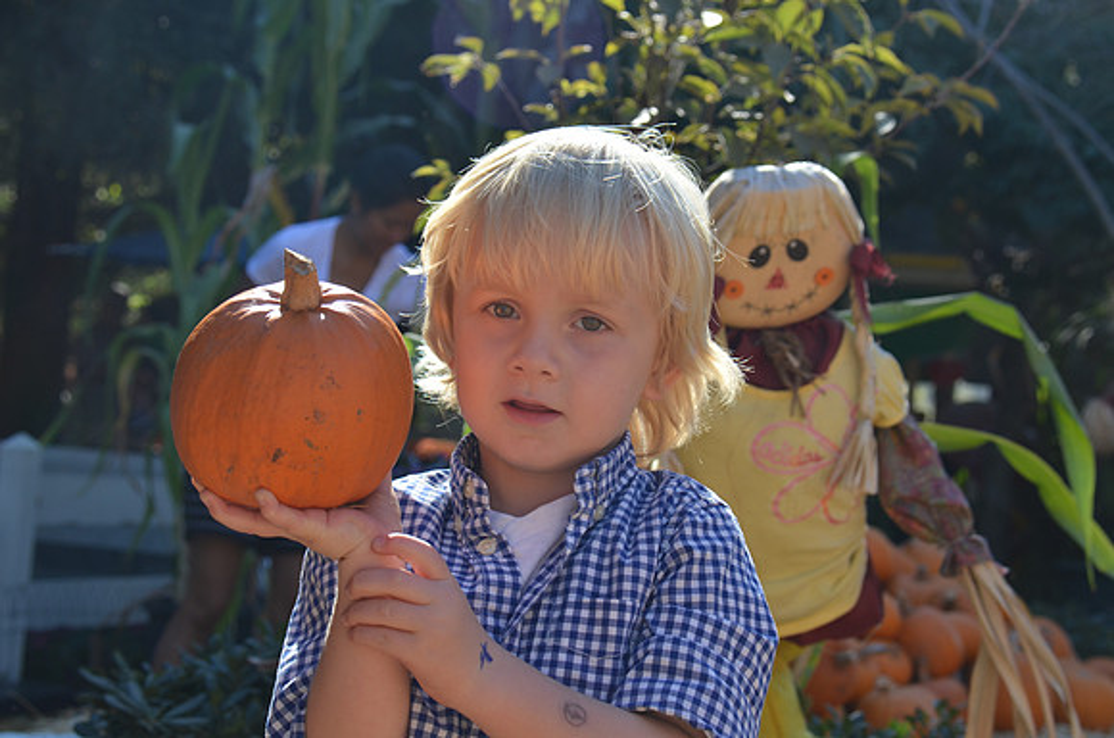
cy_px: 369
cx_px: 557
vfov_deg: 16.2
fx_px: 2594
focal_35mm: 84
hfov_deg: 24.2
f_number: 7.1
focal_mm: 56
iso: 200
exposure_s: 1/200
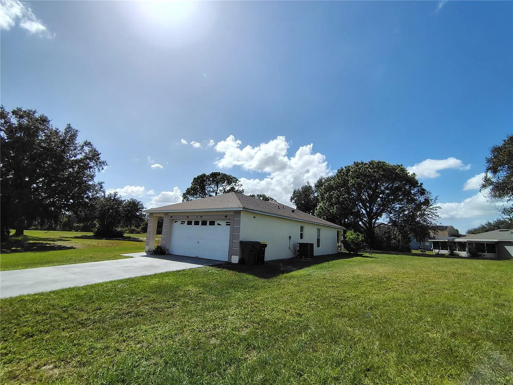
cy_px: 192
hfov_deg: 94.5
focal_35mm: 16
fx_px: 237
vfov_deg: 78.1
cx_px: 256
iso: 101
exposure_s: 1/2089
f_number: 2.2
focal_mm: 2.13
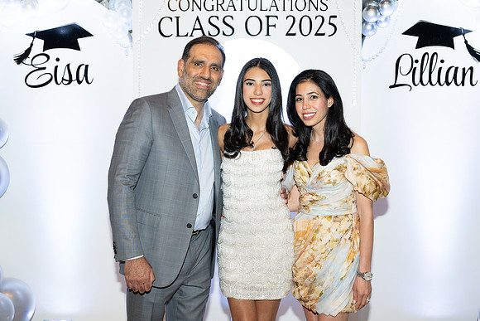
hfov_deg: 45.4
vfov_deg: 31.2
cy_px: 160
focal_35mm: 43
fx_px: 573
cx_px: 240
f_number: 5.6
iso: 1000
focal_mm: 43
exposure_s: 1/80
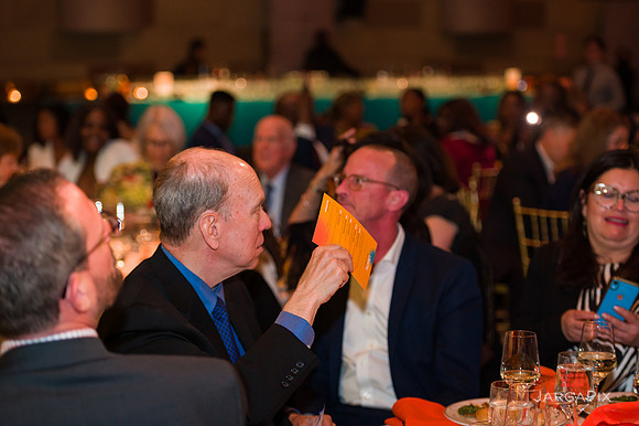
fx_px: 1419
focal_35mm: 80
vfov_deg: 17.0
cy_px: 213
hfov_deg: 25.4
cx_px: 320
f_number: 3.2
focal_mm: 80
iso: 1600
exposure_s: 1/200
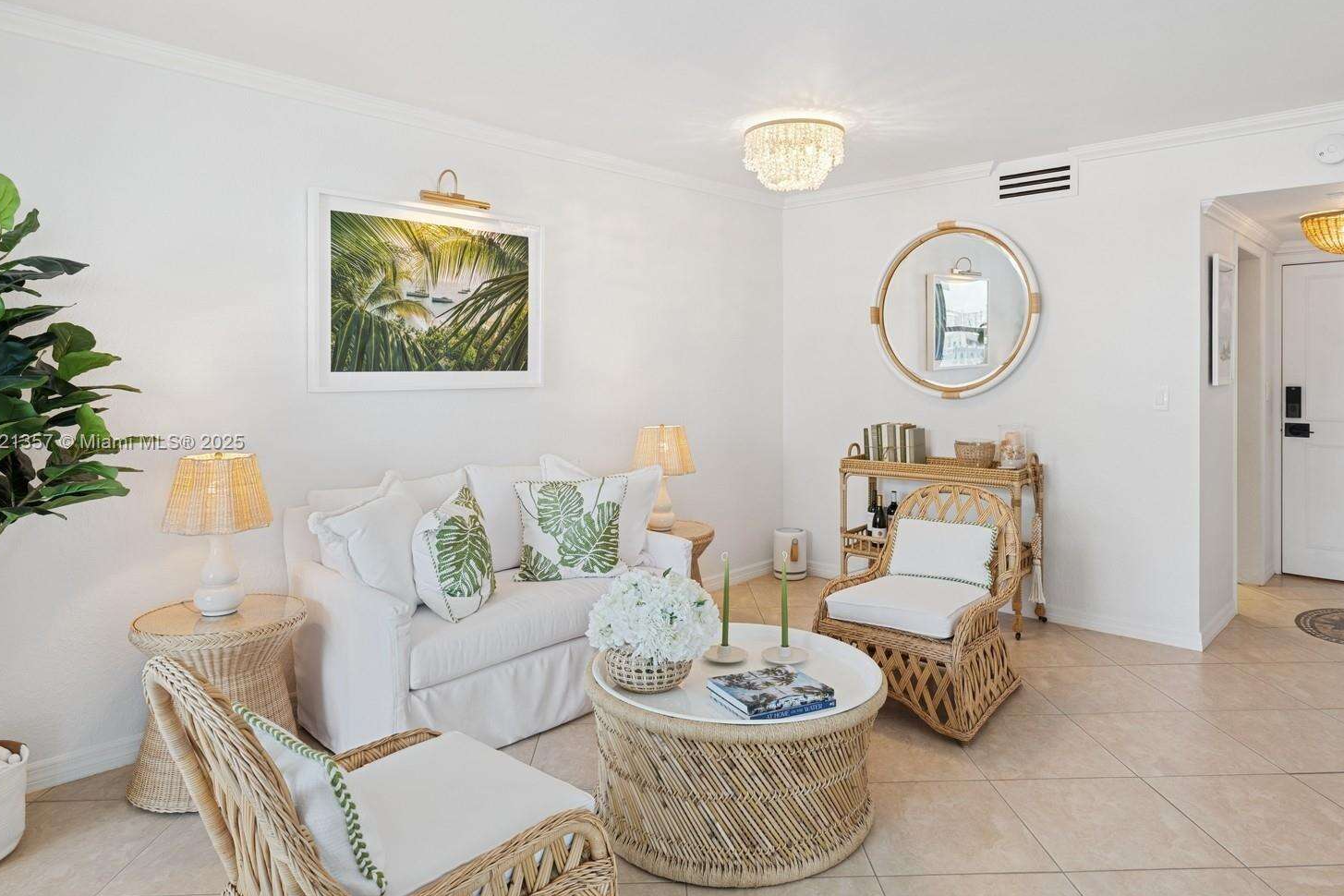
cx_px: 687
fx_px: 821
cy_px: 444
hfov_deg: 78.6
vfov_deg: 57.2
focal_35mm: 22
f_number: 10
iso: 200
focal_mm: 20
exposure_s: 1/5
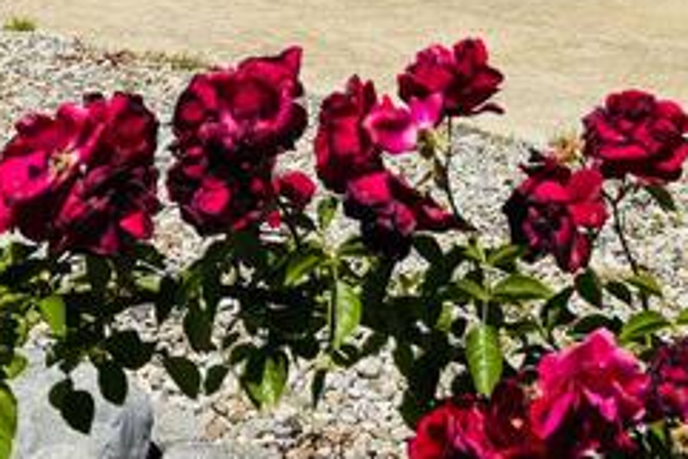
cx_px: 462
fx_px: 2027
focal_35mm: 106
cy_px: -336
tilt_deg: -0.7
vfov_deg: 12.0
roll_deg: -0.9
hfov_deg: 19.2
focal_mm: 6.76
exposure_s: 1/7937
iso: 80
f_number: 1.78
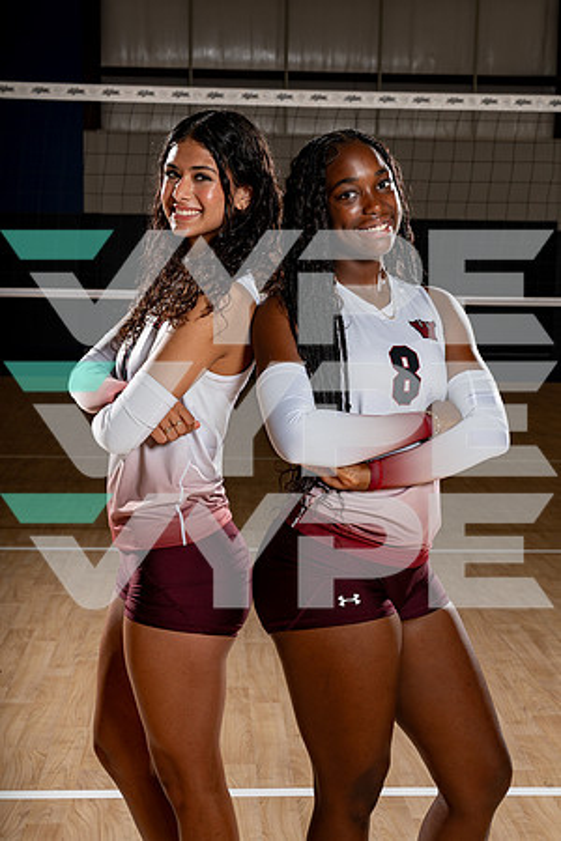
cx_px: 280
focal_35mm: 55
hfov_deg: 24.6
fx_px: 1286
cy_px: 420
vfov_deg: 36.2
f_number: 8
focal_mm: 55
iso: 100
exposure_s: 1/250
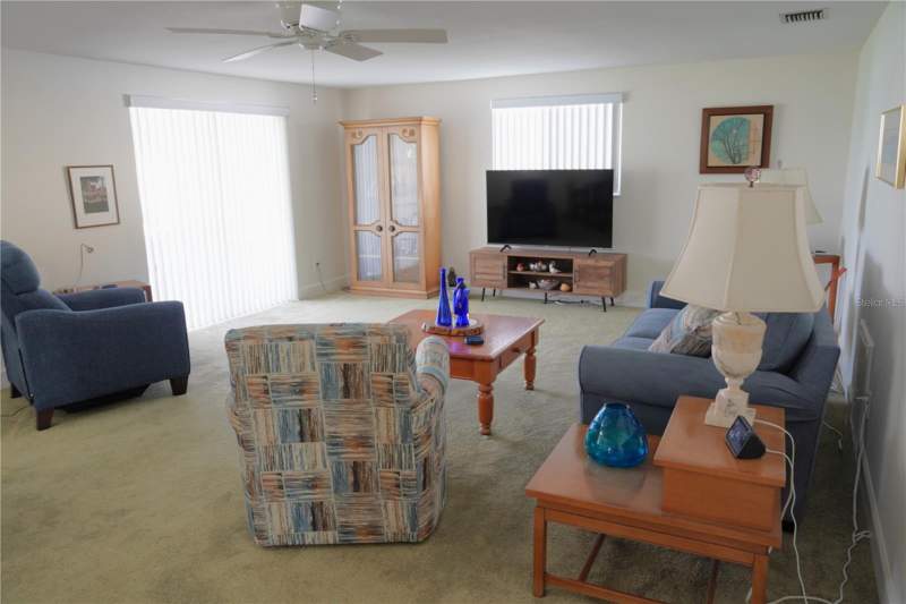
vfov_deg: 47.9
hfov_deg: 67.4
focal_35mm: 27
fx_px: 679
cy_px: 302
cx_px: 453
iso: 320
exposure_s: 1/30
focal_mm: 18
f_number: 3.5
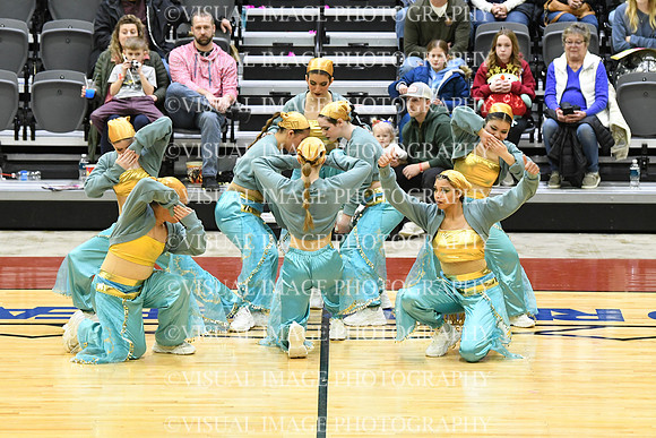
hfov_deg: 10.2
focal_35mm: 202
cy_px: 219
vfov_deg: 6.8
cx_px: 328
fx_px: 3682
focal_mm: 135
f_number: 4
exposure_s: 1/250
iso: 5000
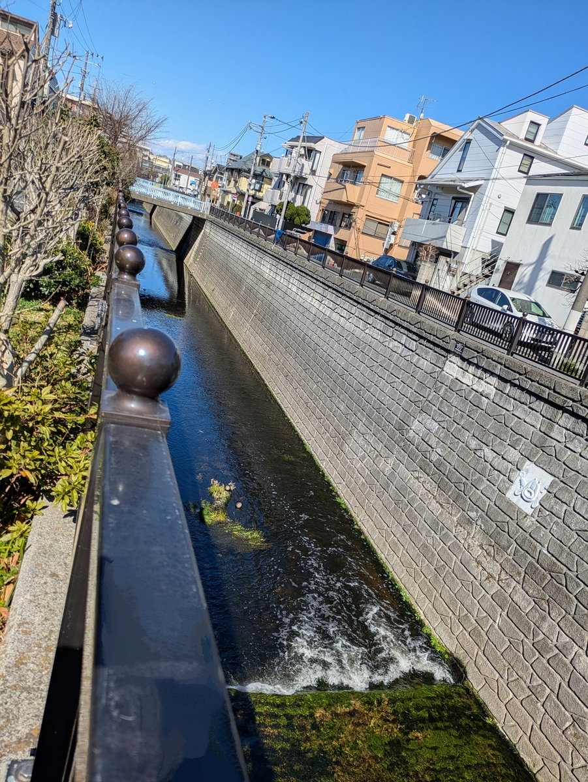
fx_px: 566
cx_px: 294
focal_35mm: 25
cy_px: 391
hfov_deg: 54.9
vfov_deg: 69.4
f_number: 1.89
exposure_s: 1/2294
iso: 41
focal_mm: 5.43
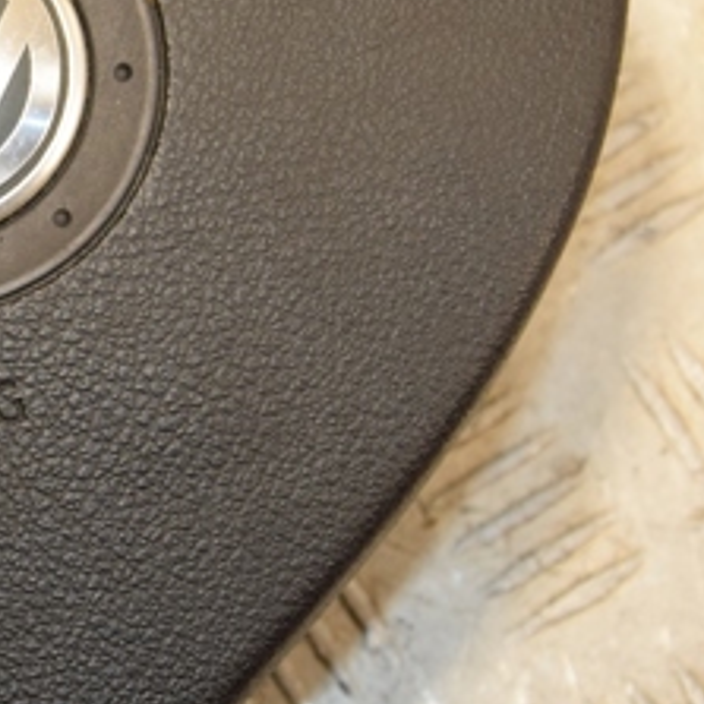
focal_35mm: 146
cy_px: 256
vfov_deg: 12.0
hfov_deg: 11.8
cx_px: -82
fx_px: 3359
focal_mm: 40
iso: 800
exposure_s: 1/200
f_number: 6.3
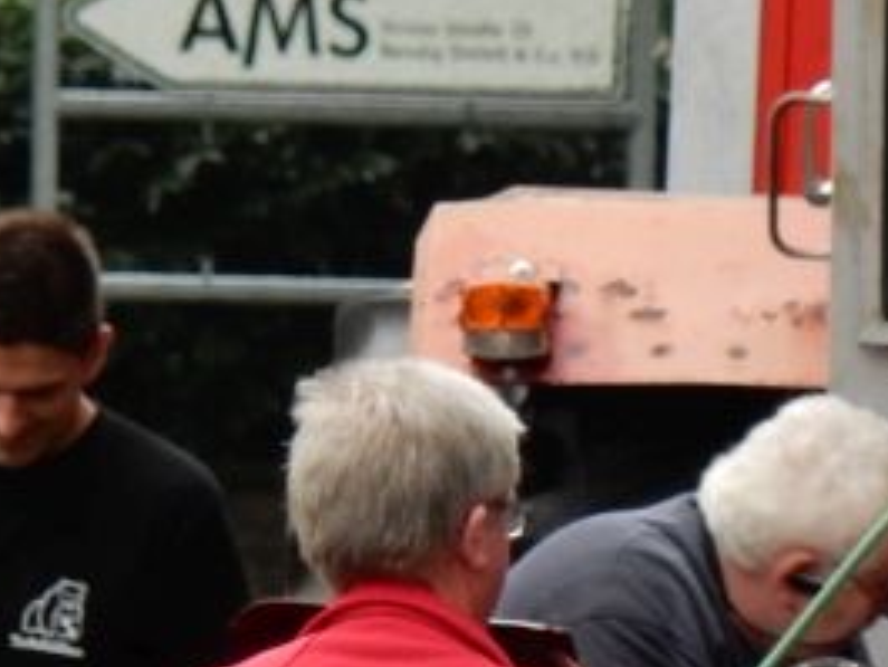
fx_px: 34827
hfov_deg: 1.5
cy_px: 828
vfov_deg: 1.1
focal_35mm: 1357
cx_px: 590
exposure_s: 1/60
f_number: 6.3
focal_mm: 80.3
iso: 320
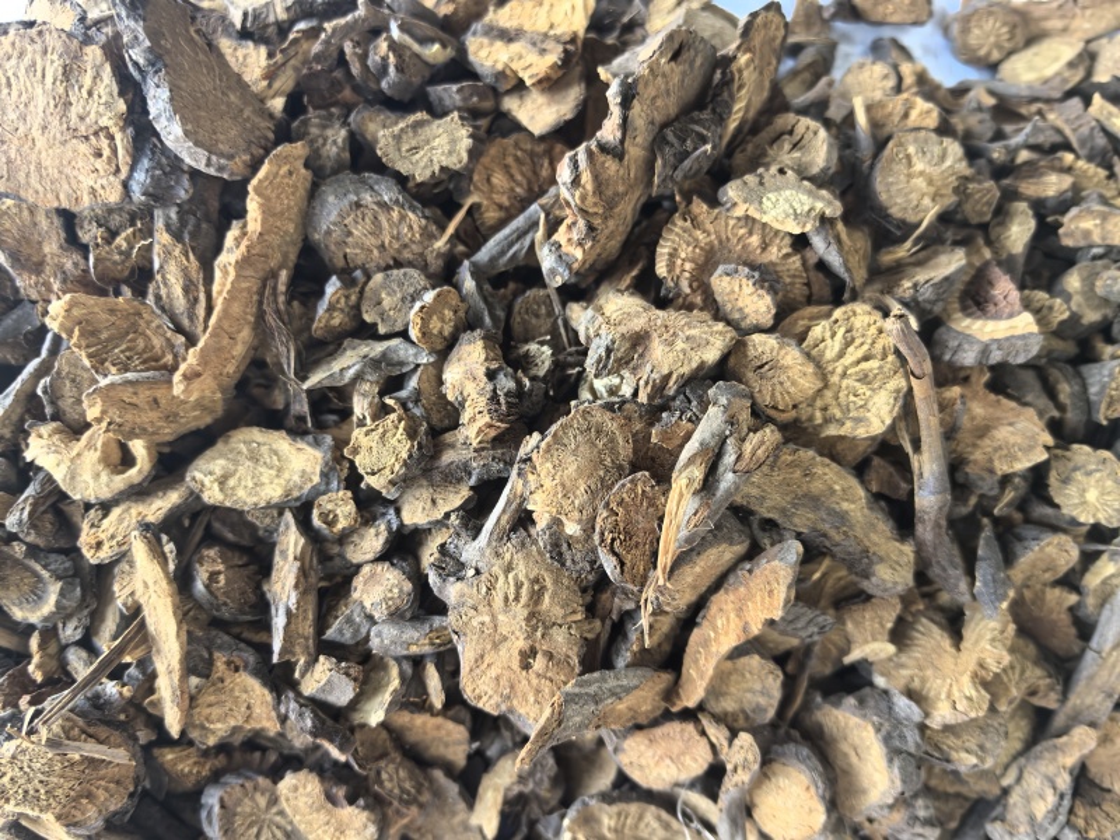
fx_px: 874
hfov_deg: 65.3
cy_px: 420
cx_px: 560
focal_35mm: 27
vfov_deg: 51.4
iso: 250
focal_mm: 5.75
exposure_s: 1/100
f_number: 2
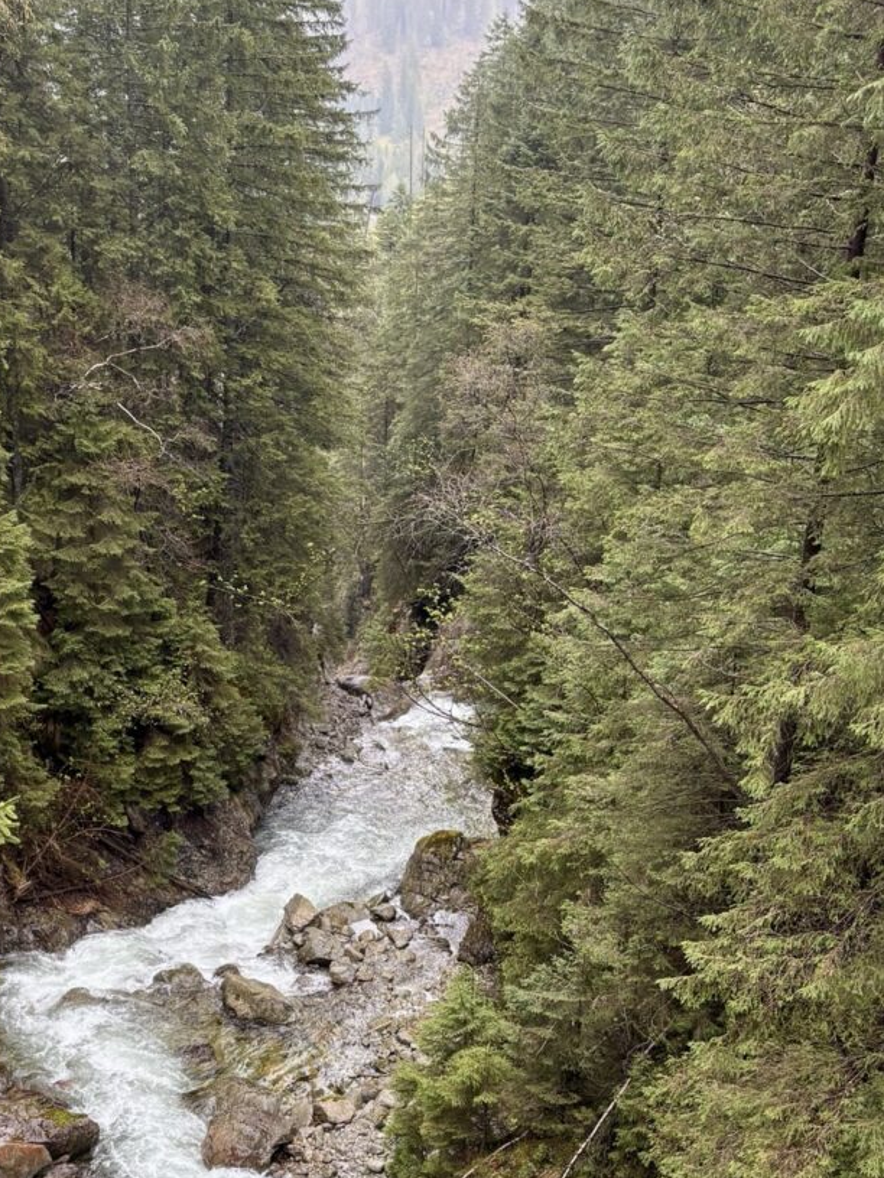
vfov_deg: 36.9
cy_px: 837
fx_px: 1737
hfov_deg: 28.4
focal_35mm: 51
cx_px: 319
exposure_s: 1/430
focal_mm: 5.96
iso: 50
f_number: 1.6
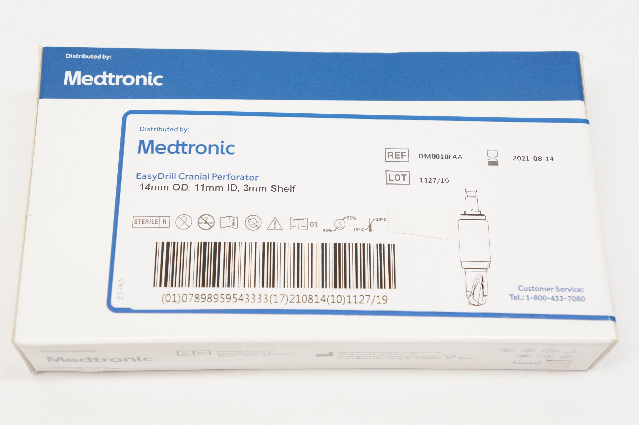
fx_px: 1090
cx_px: 320
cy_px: 212
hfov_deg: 32.7
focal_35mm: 62
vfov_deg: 22.0
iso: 400
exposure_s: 1/60
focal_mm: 41
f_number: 5.6
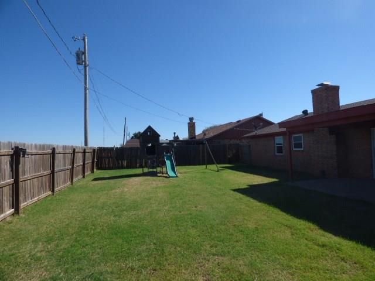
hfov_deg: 81.7
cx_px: 188
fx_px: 217
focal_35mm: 20
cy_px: 140
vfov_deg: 66.0
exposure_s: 1/1000
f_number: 4
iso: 100
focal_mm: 3.58
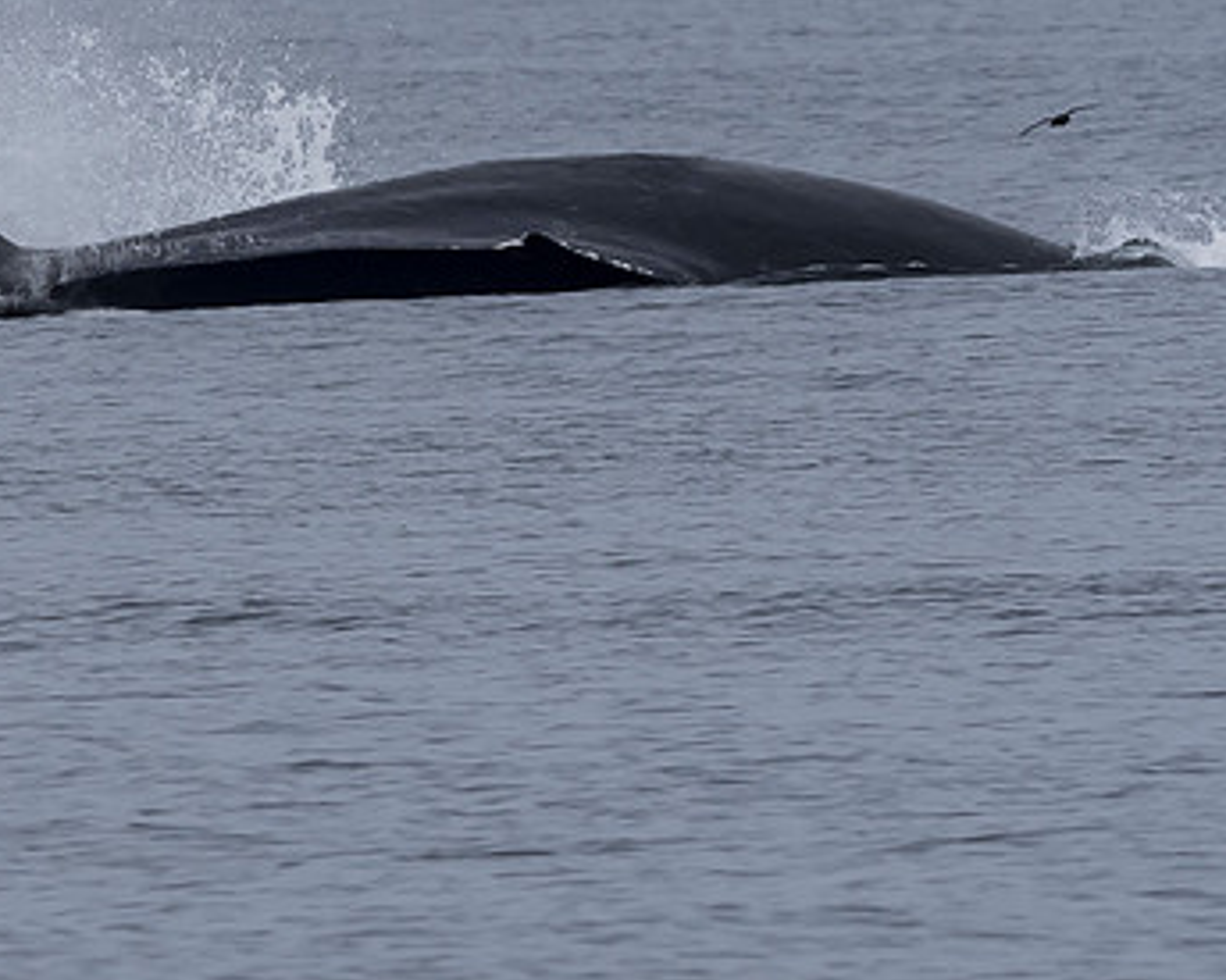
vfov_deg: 1.0
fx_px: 57568
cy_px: -24
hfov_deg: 1.2
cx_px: -206
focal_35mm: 1587
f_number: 7.1
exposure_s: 1/2000
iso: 640
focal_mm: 300
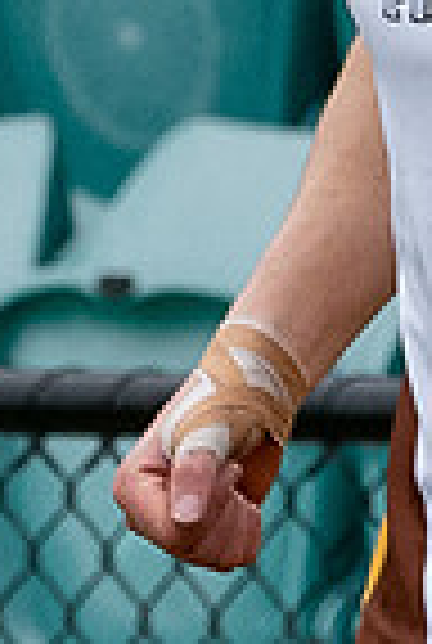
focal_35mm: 2539
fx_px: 45479
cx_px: 955
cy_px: -159
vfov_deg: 0.8
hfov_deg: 0.5
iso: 720
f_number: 5
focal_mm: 135
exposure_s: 1/800
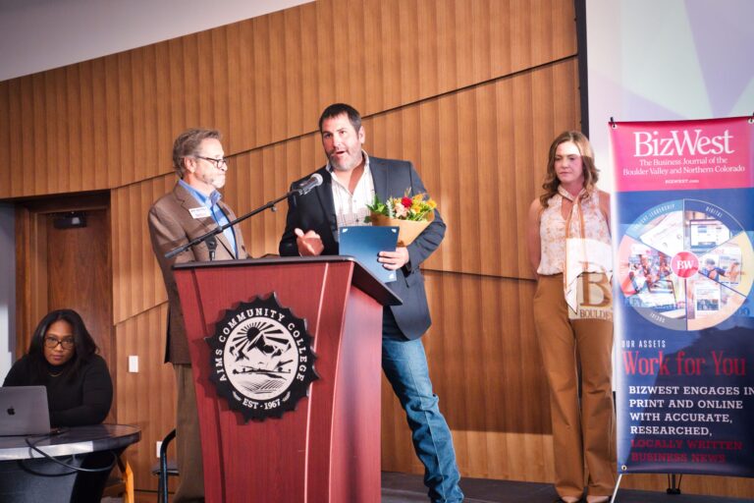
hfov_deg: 38.2
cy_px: 252
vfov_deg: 26.0
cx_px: 377
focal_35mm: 52
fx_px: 1089
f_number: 5.6
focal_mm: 52
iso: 6400
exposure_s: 1/160
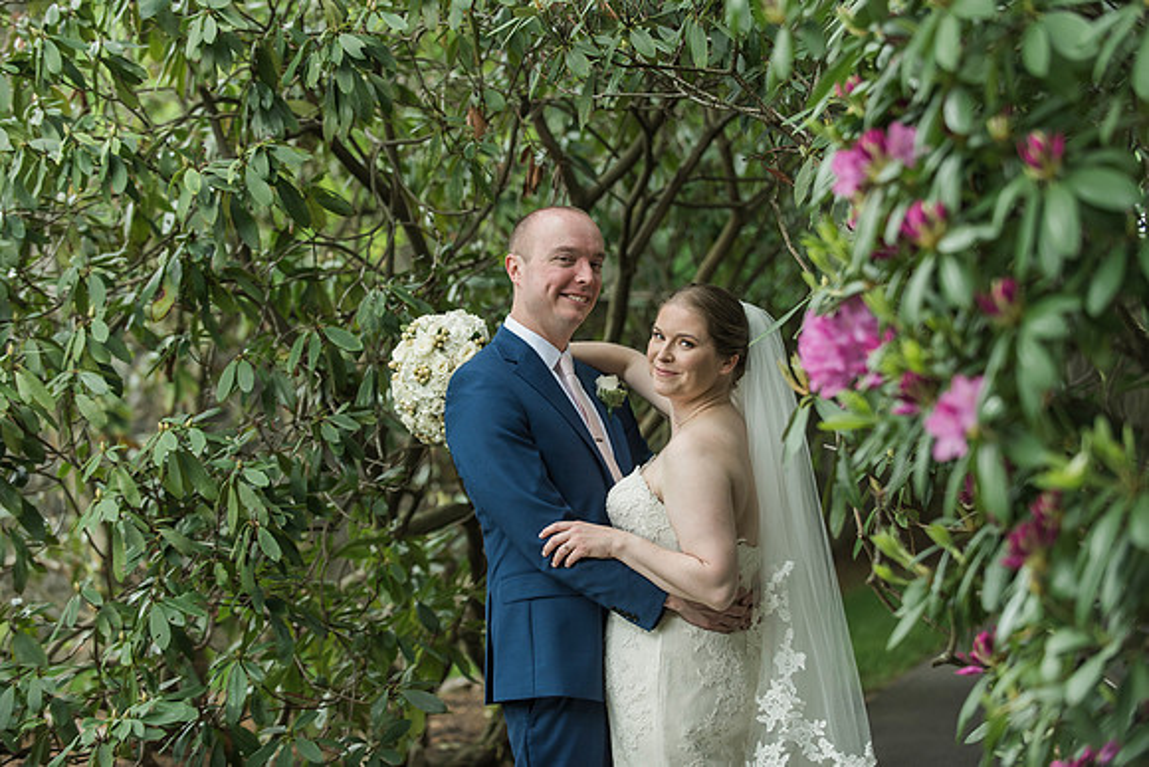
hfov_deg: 22.6
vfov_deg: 15.2
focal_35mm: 90
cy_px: 384
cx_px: 574
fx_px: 2873
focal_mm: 90
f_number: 2.8
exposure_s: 1/400
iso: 500
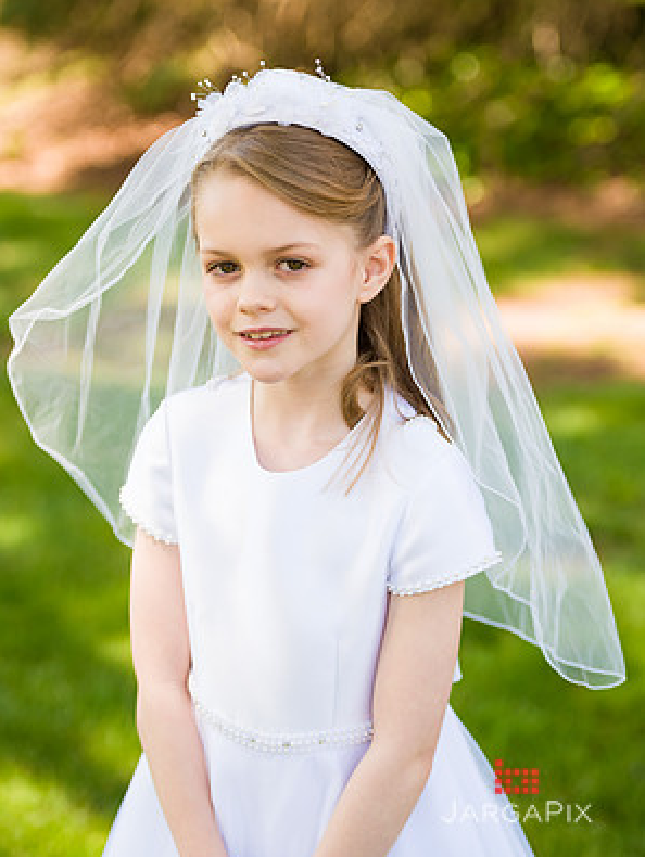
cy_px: 382
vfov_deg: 20.8
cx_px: 322
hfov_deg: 15.8
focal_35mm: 94
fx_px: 2332
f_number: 3.2
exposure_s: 1/640
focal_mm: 86
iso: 200
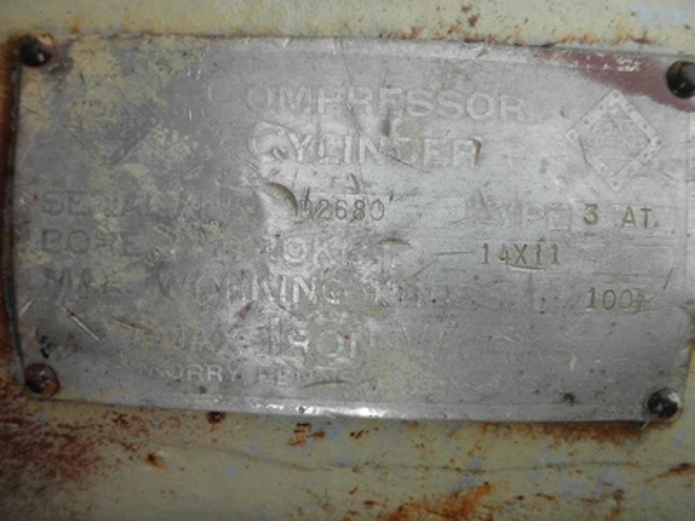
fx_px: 562
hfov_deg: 63.4
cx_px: 348
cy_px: 260
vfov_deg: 49.7
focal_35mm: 28
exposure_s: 1/160
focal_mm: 5
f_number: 3
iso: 64
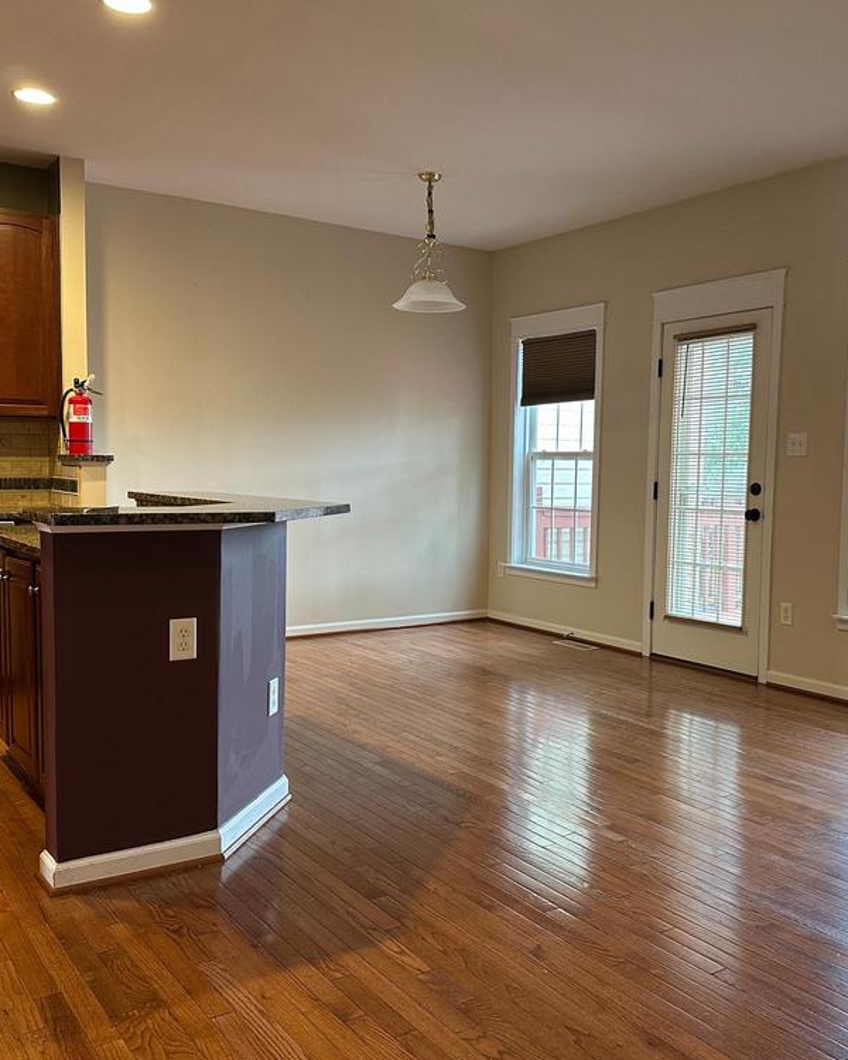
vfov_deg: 55.7
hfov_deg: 45.7
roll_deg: -0.7
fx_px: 1004
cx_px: 479
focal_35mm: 32
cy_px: 537
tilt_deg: -3.8
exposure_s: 1/60
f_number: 1.78
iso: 250
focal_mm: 6.86
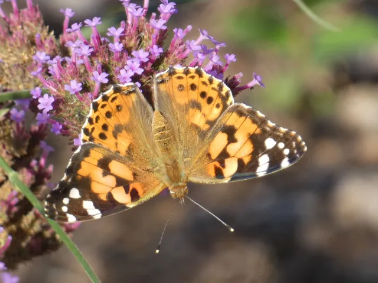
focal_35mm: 469
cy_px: 142
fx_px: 5121
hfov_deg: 4.2
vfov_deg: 3.2
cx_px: 189
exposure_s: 1/100
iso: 125
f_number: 5.6
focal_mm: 84
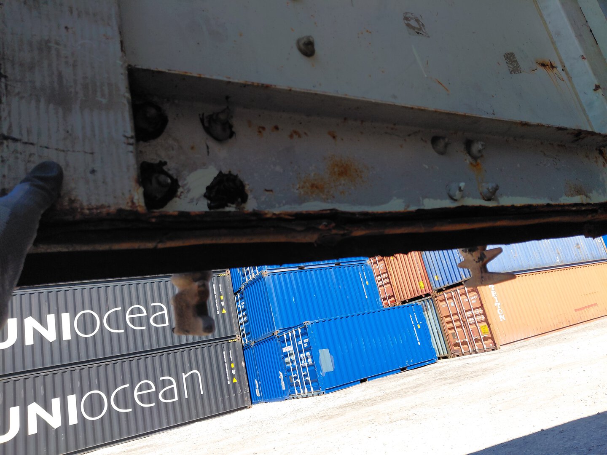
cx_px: 304
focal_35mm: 25
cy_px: 228
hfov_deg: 69.4
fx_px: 438
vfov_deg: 54.9
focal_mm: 4.69
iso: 50
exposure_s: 1/985
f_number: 1.8
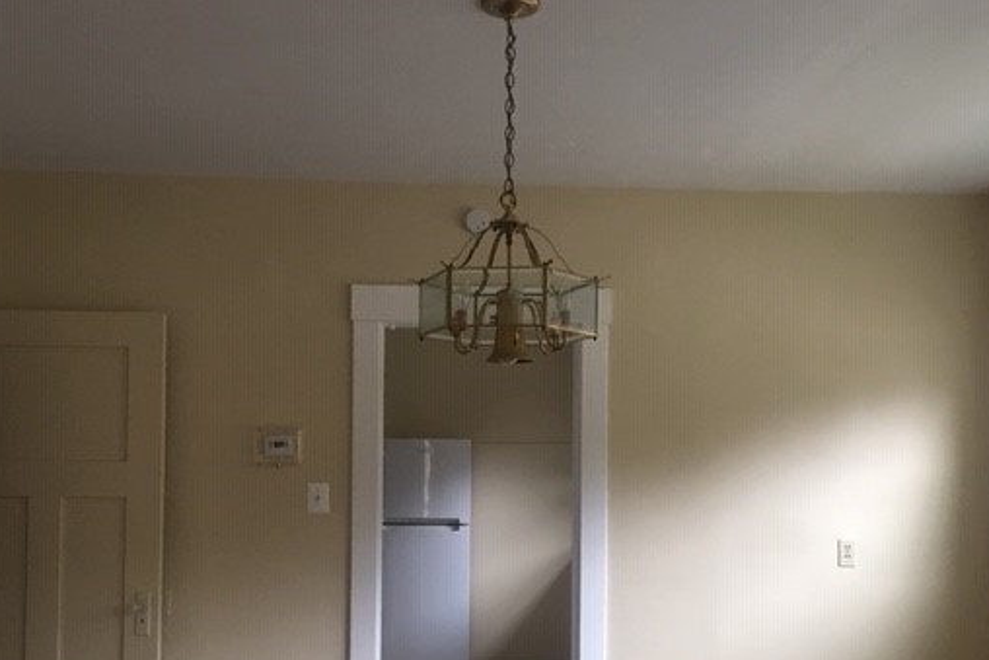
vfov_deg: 34.8
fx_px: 1044
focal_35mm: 38
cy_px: 432
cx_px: 458
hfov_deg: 50.6
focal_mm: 4.15
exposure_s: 1/15
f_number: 2.2
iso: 64
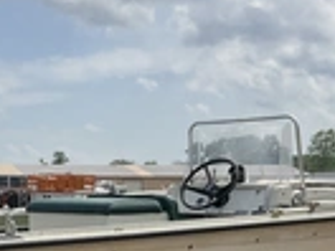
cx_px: 53
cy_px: 286
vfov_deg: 16.2
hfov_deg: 21.9
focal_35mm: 88
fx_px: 852
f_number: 1.8
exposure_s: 1/2427
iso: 25
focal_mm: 3
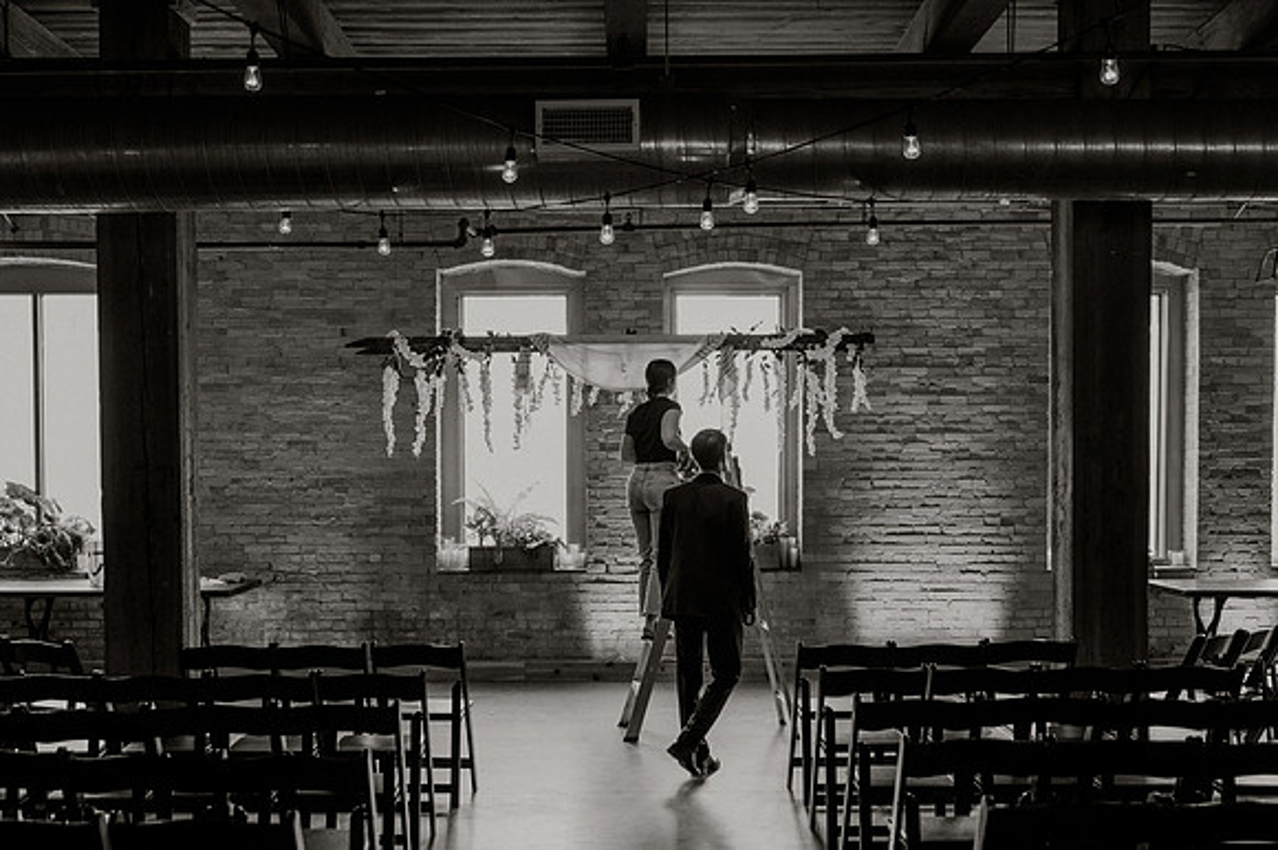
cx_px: 623
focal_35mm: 40
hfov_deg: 48.2
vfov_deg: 33.1
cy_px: 507
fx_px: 1427
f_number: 2.8
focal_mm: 33.5
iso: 1250
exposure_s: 1/400
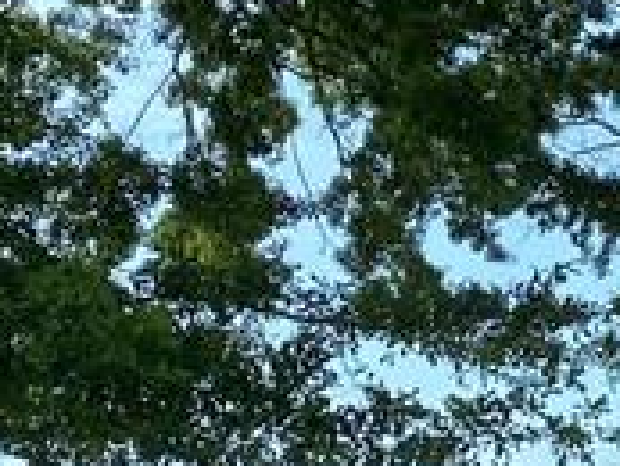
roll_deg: +1.5
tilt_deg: +16.8
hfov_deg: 11.5
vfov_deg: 9.5
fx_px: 2760
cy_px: -111
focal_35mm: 154
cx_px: 1233
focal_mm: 4.25
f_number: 1.8
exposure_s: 1/1484
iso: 32
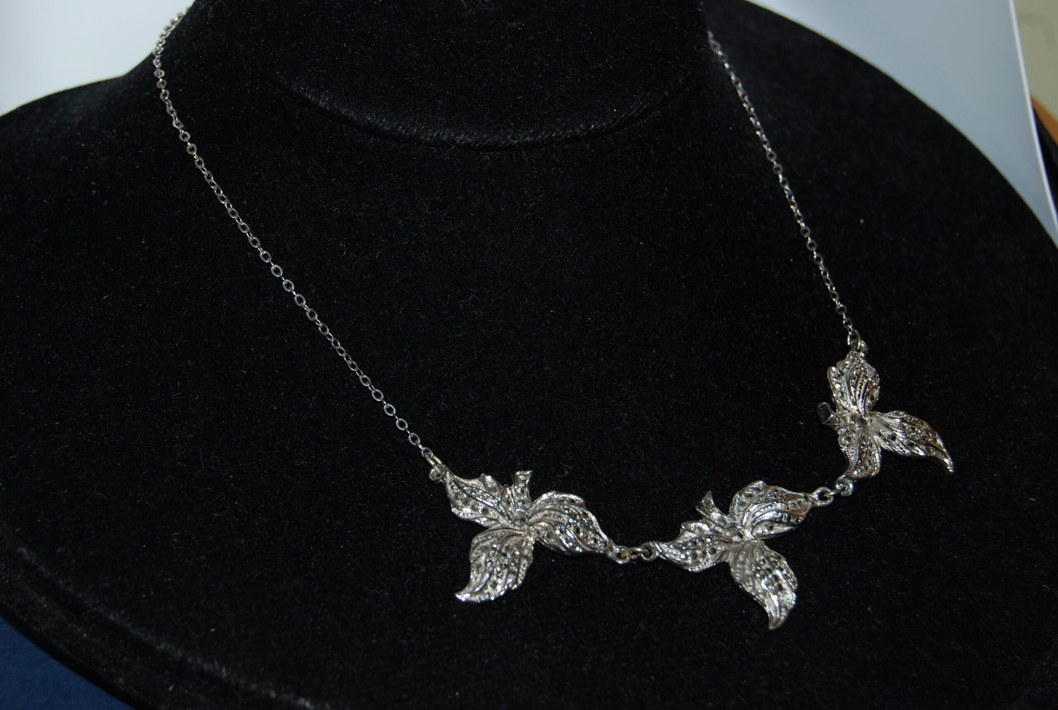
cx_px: 529
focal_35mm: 82
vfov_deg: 16.6
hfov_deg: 24.6
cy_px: 355
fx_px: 2429
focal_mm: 55
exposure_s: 1/60
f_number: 5.6
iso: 200
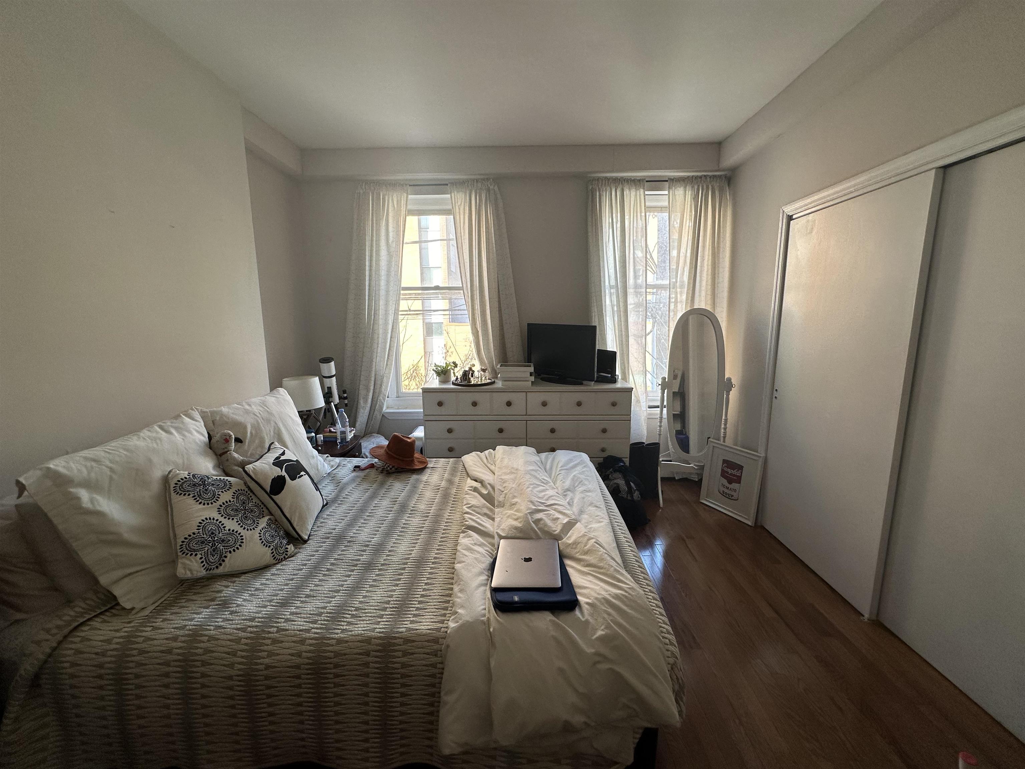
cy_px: 384
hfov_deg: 102.1
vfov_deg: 85.7
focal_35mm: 14
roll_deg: +0.1
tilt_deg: -9.0
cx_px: 512
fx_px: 415
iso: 80
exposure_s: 1/99
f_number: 2.2
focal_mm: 2.22
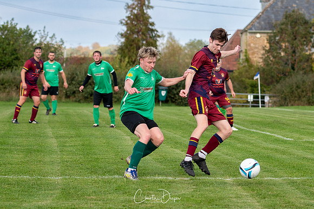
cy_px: 67
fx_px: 1333
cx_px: 204
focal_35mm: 153
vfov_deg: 9.0
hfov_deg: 13.4
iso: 320
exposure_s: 1/2500
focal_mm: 75
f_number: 2.8
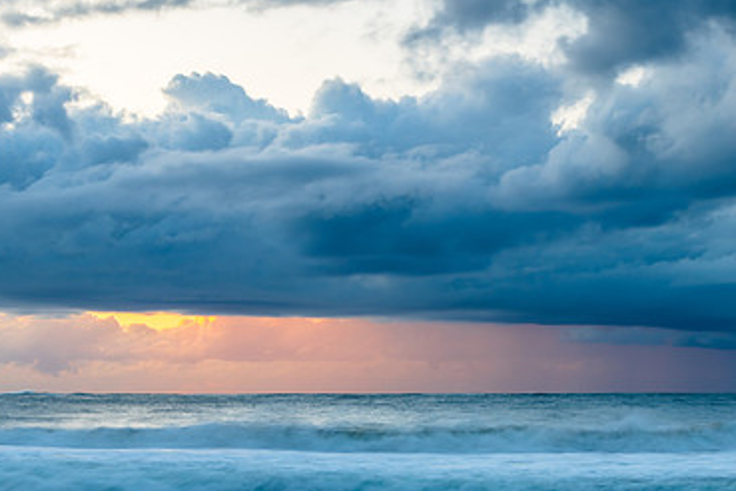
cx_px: 293
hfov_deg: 24.7
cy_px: 364
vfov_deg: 16.6
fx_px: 1676
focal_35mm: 82
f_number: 14
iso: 50
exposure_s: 1.3
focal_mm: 52
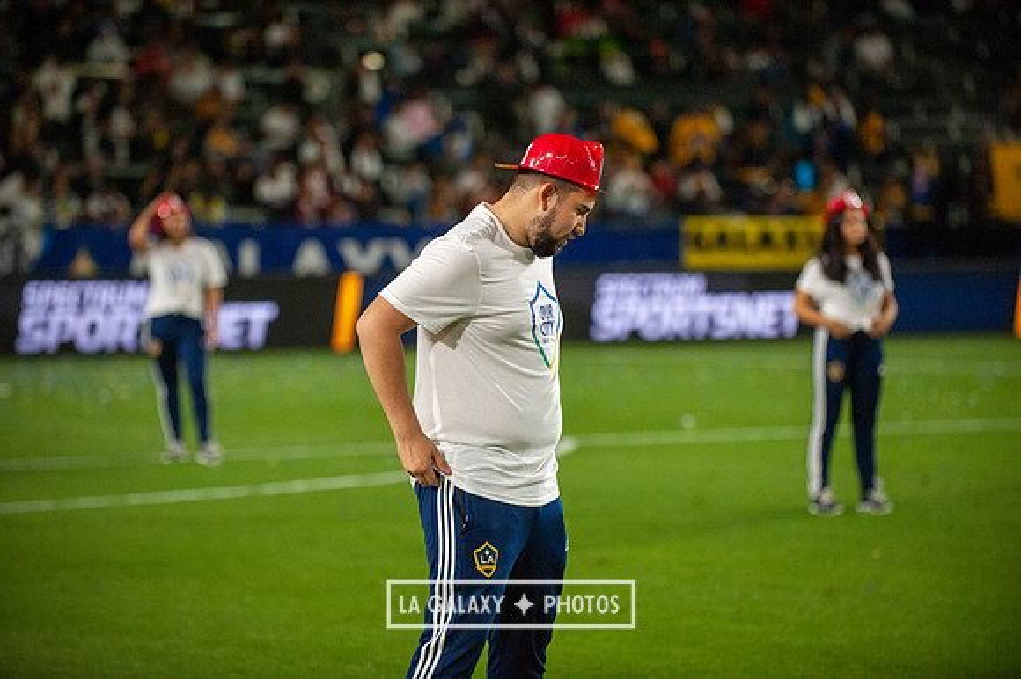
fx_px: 4252
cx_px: 510
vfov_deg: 9.1
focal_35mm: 150
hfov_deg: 13.7
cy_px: 340
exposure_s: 1/2500
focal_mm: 150
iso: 3200
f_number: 2.8
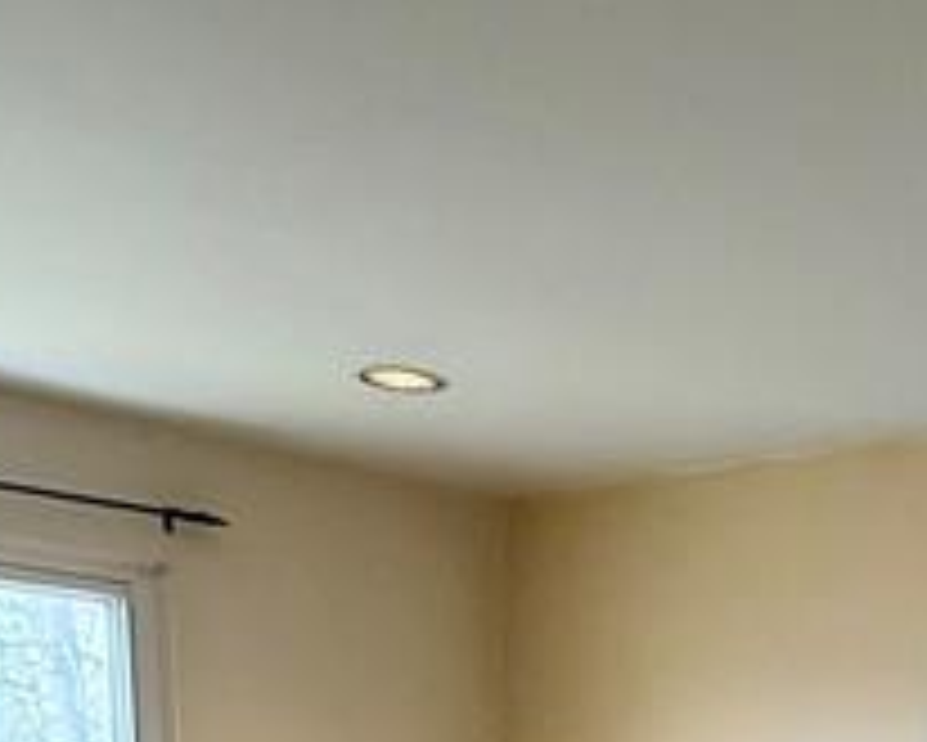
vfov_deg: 17.3
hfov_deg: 26.7
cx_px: 868
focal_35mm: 68
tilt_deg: -16.8
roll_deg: -3.0
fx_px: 1867
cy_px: 1426
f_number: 2.2
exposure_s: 1/120
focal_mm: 2.22
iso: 200
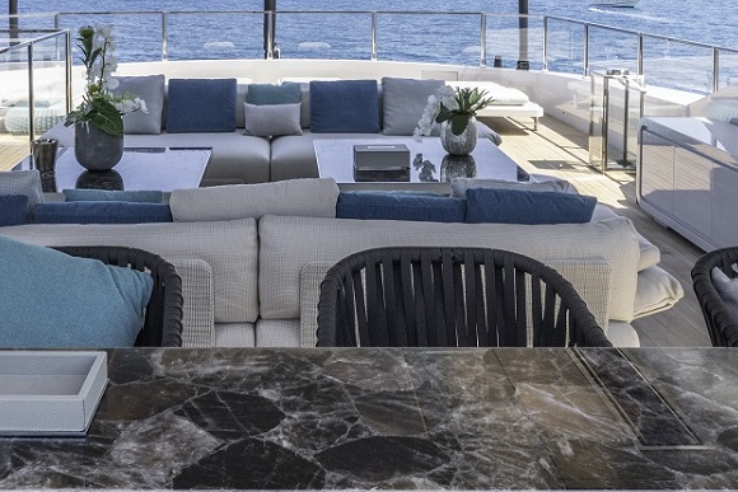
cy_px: -2
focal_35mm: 41
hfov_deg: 47.0
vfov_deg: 30.3
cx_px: 281
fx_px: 841
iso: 250
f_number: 16
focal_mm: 17
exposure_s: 1/80
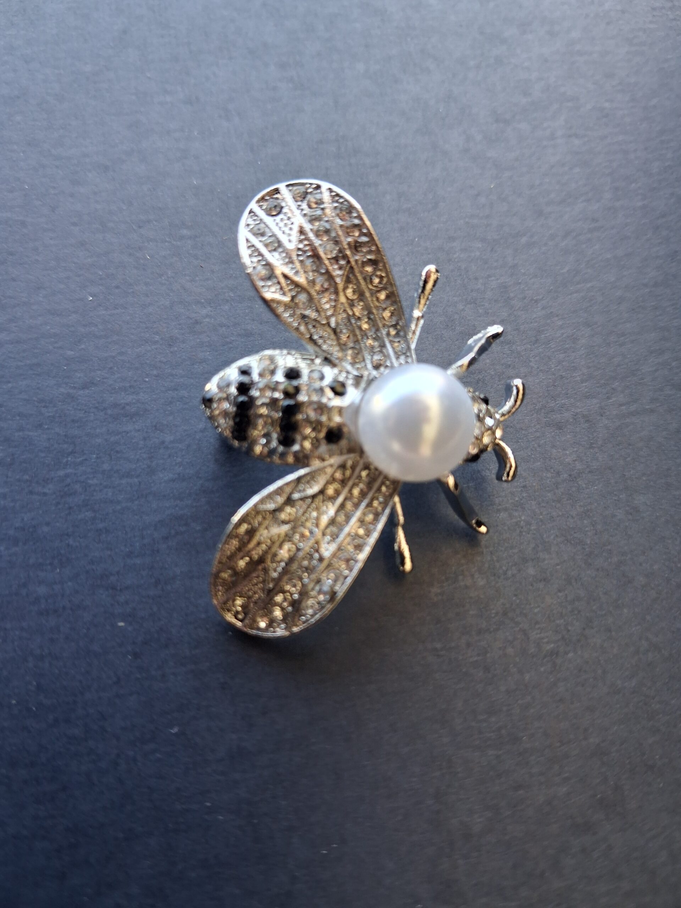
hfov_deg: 51.4
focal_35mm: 27
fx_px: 708
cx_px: 340
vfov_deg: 65.3
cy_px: 454
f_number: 1.8
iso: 200
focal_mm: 4
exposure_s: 1/100
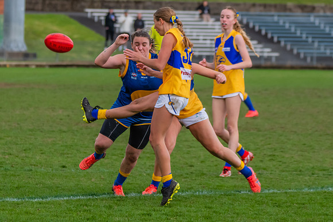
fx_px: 3328
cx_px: 129
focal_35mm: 360
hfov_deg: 5.7
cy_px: 73
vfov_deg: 3.8
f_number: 5.3
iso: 1250
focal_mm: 200
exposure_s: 1/1600
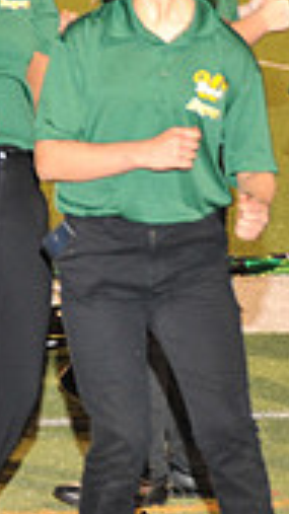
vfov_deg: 5.7
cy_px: 152
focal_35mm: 377
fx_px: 5139
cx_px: -426
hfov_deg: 3.2
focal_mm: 105
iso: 1600
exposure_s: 1/60
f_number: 6.3
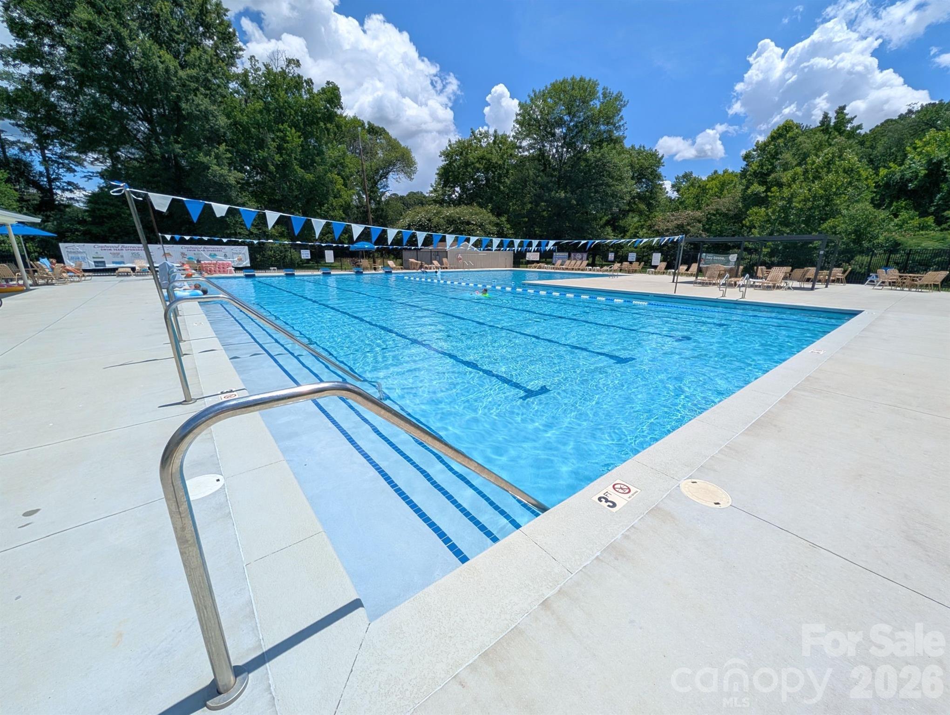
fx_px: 330
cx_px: 475
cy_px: 358
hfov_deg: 110.5
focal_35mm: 12
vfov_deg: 94.6
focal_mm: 2.02
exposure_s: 1/5848
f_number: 1.7
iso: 59
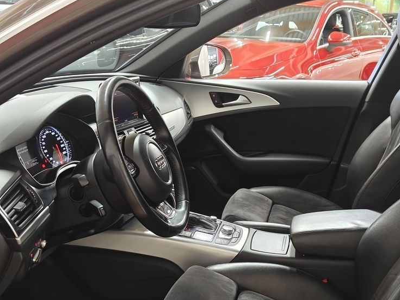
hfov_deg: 40.4
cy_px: 255
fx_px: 543
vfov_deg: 29.9
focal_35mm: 47
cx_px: 217
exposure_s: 1/47
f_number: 1.8
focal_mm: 5.59
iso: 160
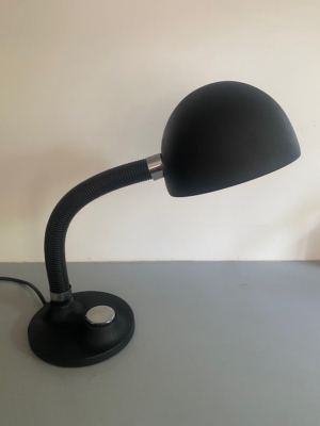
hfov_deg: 53.1
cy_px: 213
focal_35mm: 26
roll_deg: -0.5
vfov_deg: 67.3
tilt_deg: -18.3
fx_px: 320
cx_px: 160
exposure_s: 1/50
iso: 250
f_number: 1.8
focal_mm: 4.25
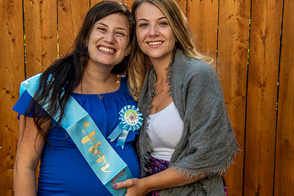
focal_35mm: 70
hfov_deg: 28.8
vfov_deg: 19.4
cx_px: 162
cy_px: 120
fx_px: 572
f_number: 4
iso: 125
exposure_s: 1/320
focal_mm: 50
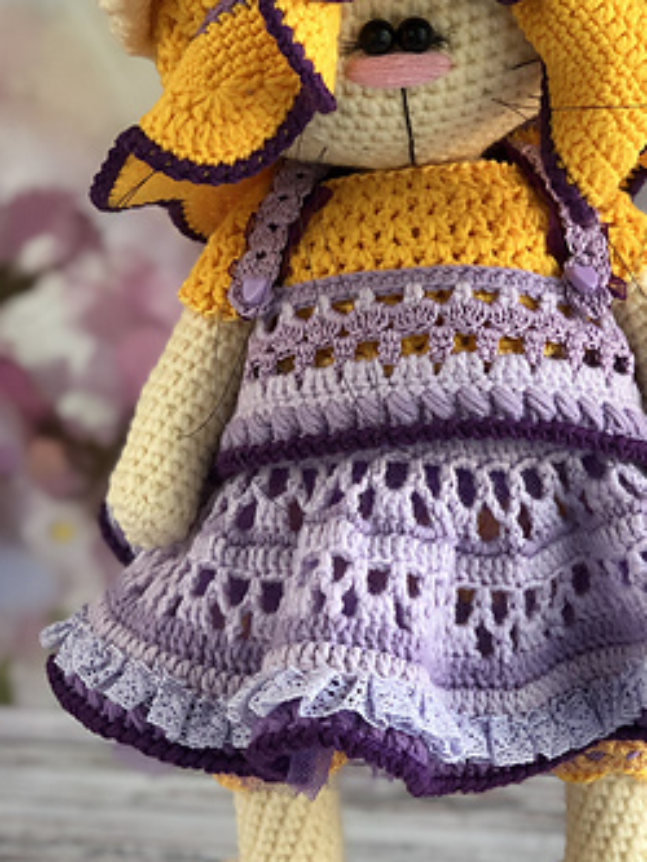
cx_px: 461
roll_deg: -3.3
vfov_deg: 19.6
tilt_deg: -14.6
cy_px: 432
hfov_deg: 14.8
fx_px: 2491
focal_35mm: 100
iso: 50
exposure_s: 1/60
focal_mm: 6
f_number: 2.4
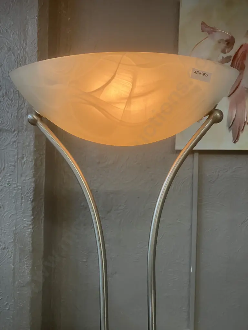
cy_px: 165
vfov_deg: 63.4
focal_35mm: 28
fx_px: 267
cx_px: 124
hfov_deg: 49.7
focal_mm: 3.99
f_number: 1.8
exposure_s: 1/50
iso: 64
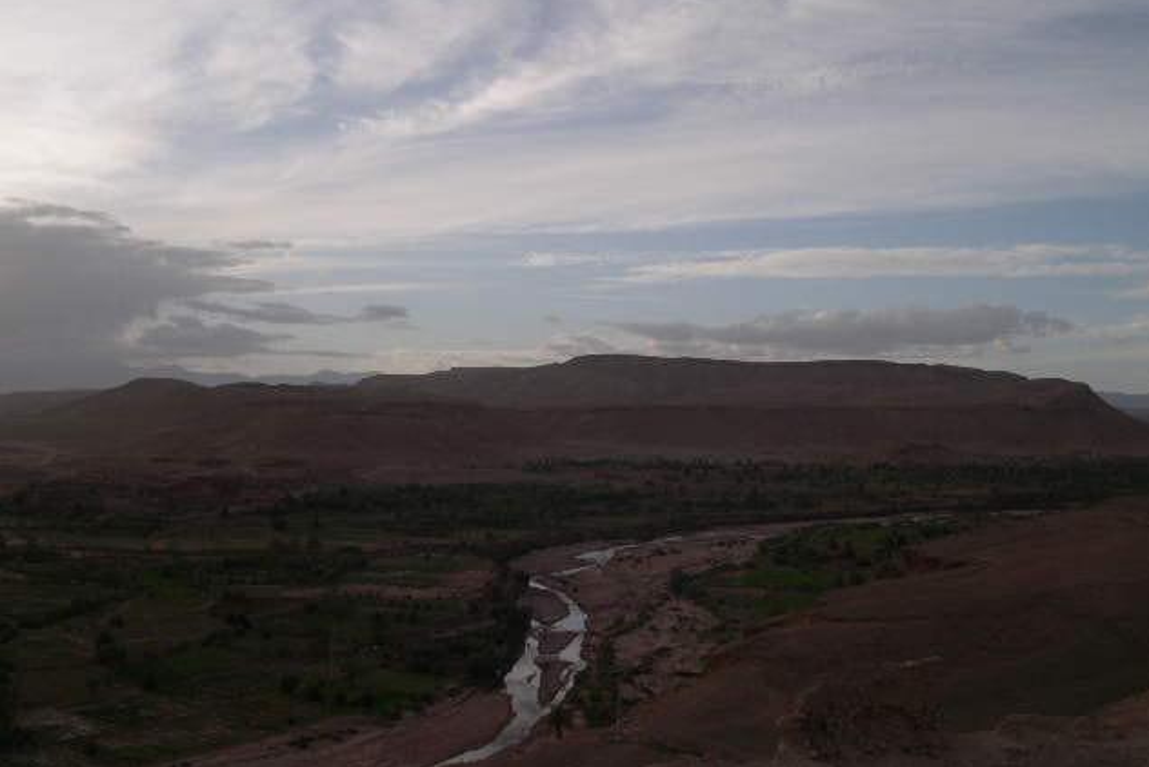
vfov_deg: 33.4
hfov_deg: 48.4
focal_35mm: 40
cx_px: 580
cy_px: 425
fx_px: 1277
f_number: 7.6
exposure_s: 1/171
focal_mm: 8
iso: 100
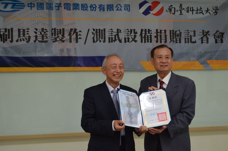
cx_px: 114
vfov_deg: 22.5
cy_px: 76
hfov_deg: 33.5
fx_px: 379
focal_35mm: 60
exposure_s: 1/60
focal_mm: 40
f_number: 5.3
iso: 720
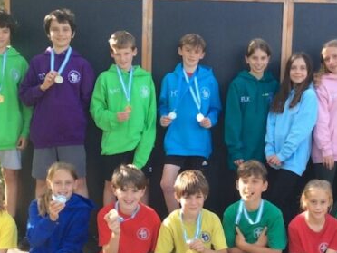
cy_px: 155
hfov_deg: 29.3
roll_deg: +1.0
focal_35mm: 66
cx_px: 204
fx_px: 643
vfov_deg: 22.2
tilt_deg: -7.3
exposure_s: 1/230
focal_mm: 3.3
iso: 32
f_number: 2.4
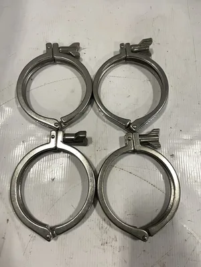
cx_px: 100
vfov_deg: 67.3
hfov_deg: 53.1
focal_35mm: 26
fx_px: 201
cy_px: 134
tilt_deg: -75.9
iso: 80
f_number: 1.6
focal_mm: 4.2
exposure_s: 1/60
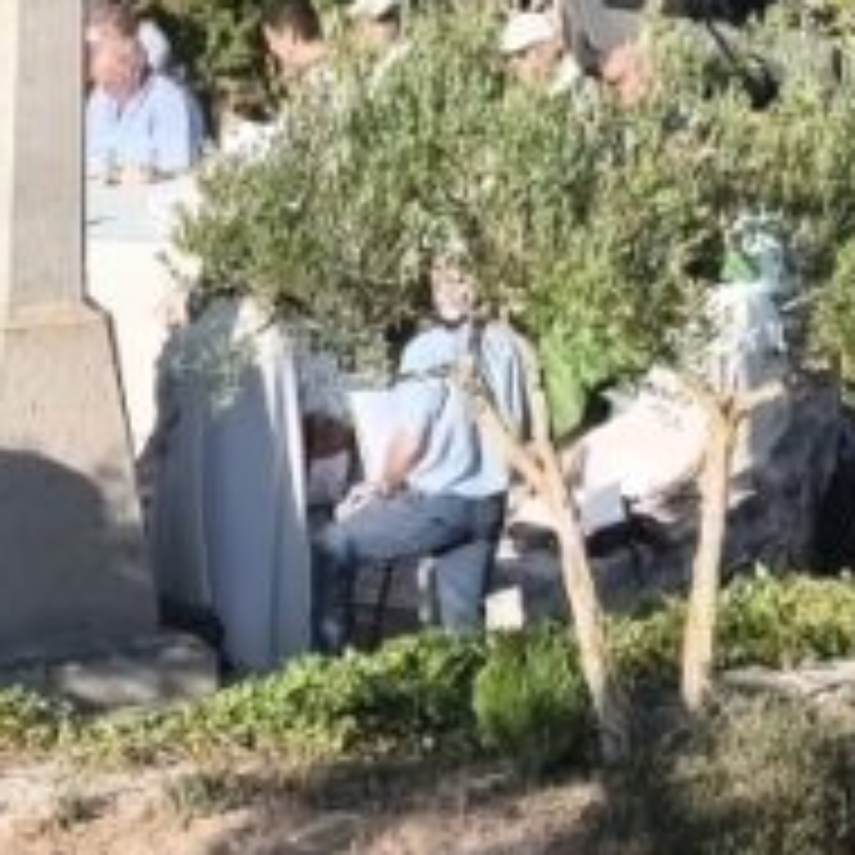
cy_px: 180
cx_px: -513
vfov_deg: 6.2
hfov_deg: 6.1
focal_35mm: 282
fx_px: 7880
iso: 50
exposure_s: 1/813
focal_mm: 6.06
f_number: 1.7
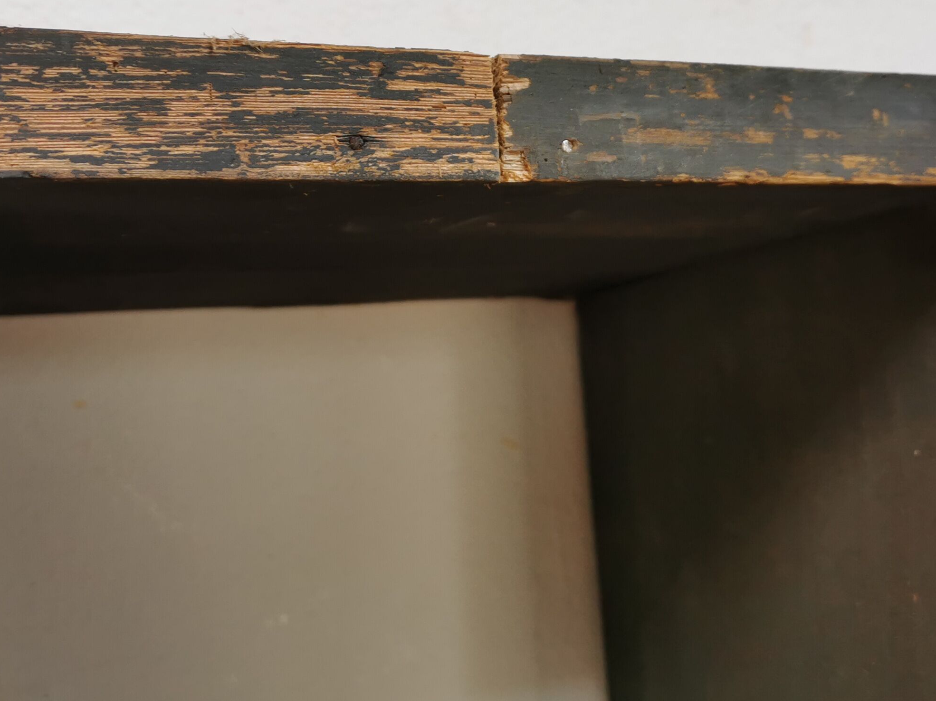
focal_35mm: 50
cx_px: 489
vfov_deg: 28.6
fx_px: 1352
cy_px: 153
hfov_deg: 38.2
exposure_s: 1/100
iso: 64
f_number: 1.8
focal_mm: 5.58
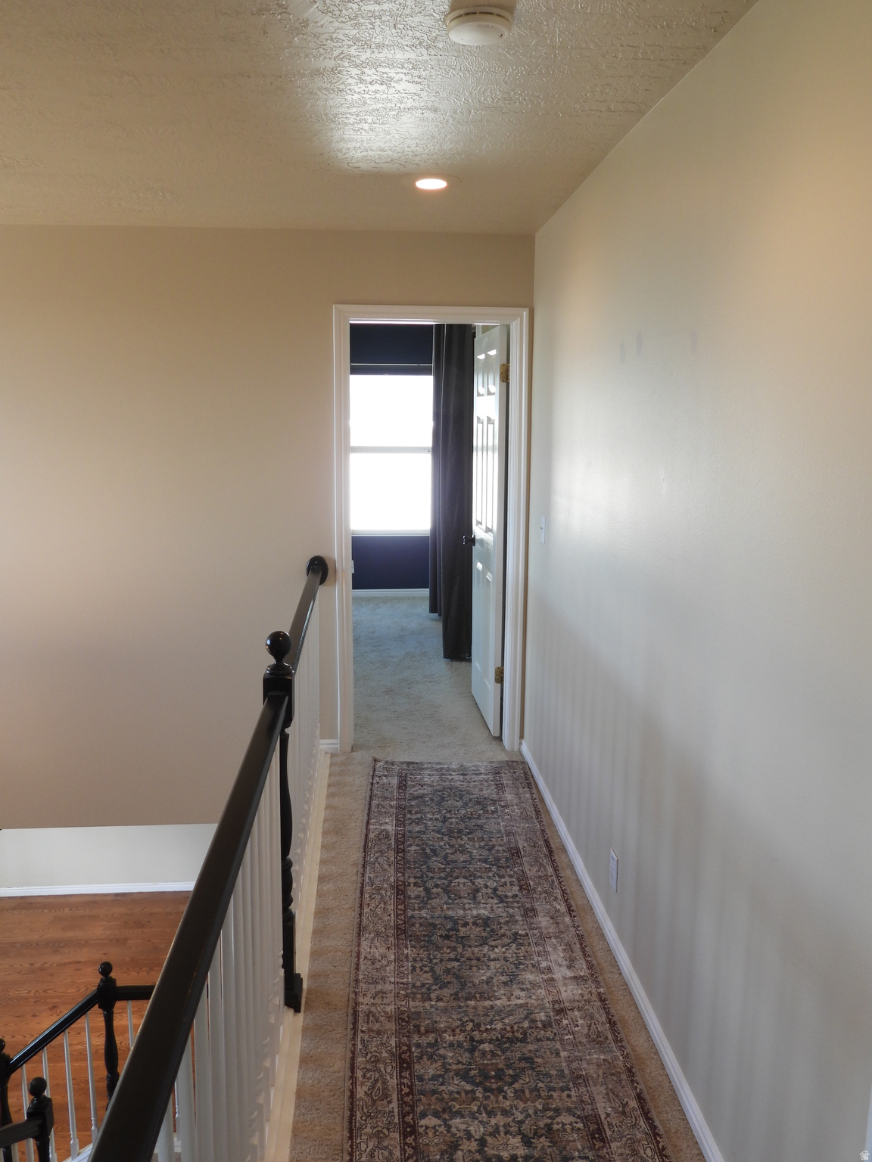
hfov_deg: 49.7
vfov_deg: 63.4
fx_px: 940
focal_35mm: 28
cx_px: 436
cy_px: 581
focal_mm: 5
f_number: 2.8
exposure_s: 1/50
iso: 100
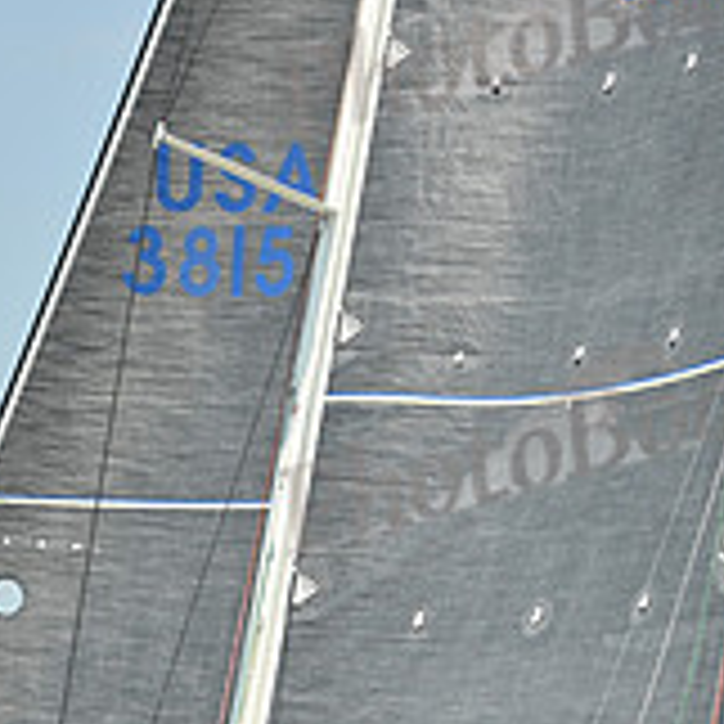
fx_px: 6531
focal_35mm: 276
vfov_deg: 6.3
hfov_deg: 6.3
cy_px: 735
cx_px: 49
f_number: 9
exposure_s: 1/1250
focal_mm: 90
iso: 320
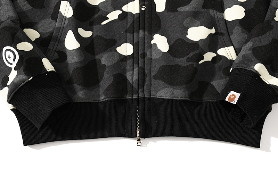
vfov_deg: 23.8
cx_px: 139
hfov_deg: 35.1
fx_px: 440
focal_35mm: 57
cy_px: 92
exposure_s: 1/125
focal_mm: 38
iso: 100
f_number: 8
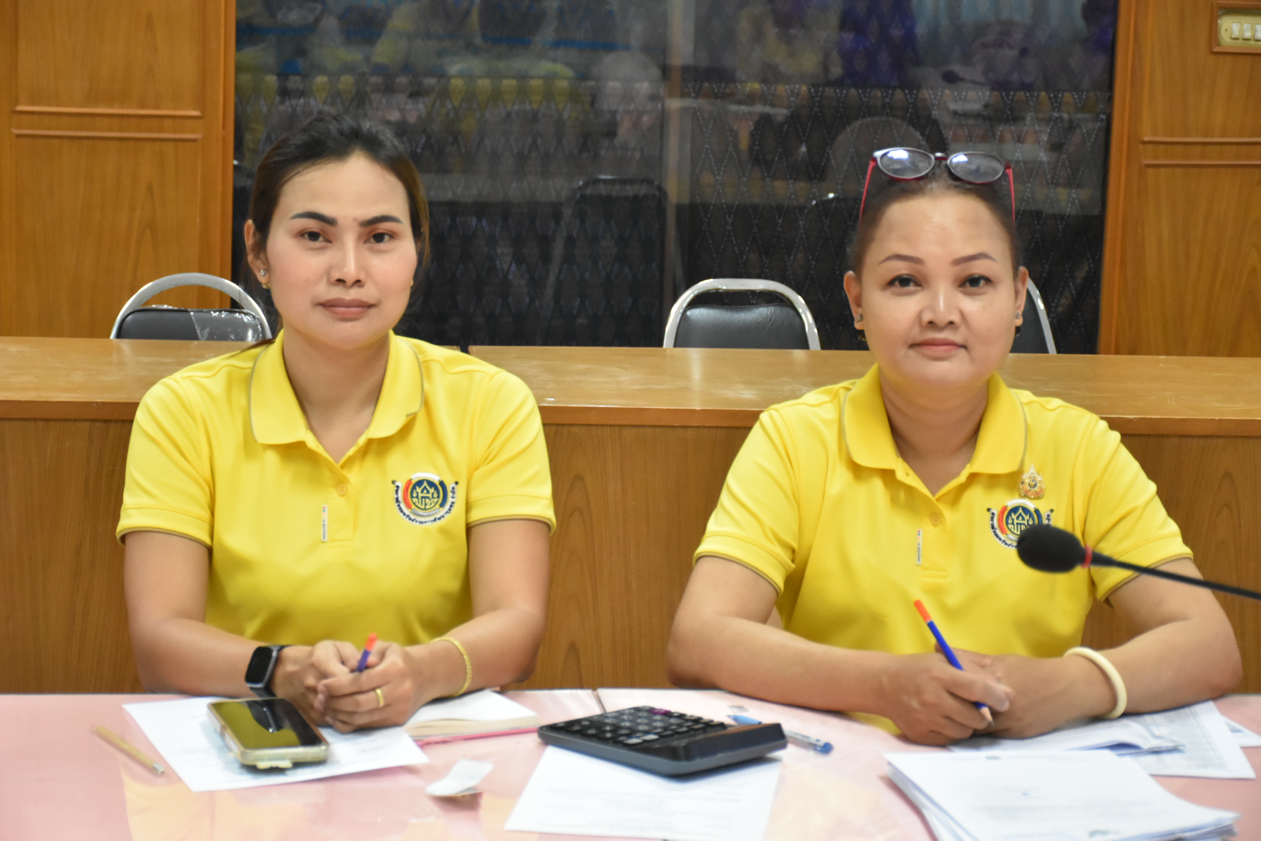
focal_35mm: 84
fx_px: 2942
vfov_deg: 16.3
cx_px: 630
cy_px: 420
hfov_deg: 24.2
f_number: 4.8
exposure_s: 1/125
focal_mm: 56
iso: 3200
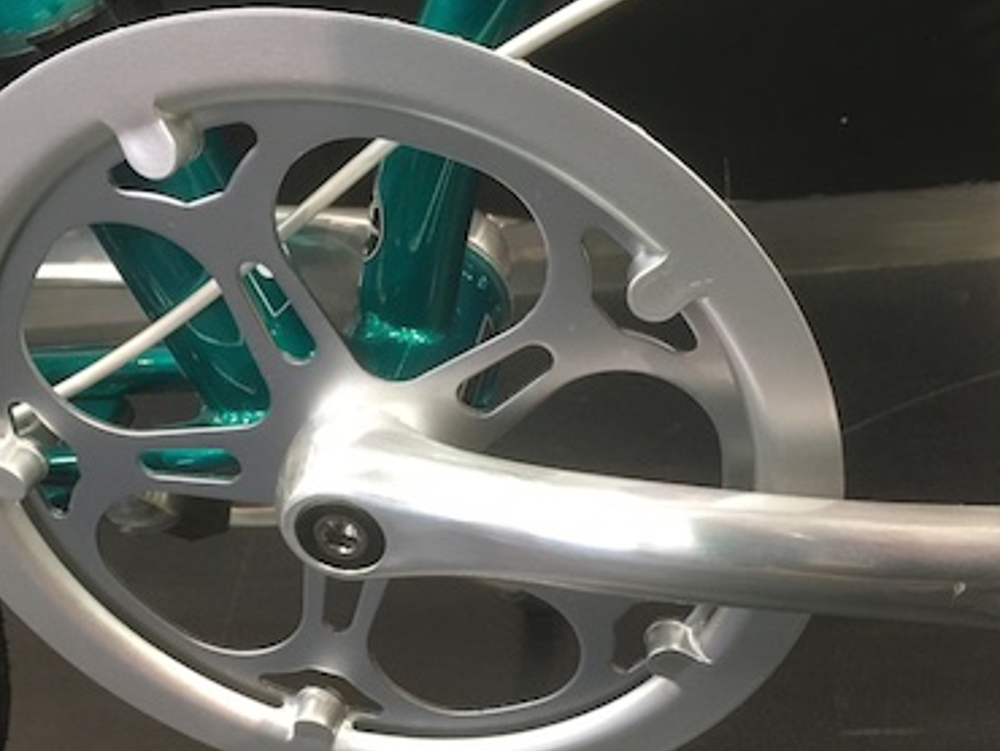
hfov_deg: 40.4
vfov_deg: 30.6
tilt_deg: -47.3
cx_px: 541
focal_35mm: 47
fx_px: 1359
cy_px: 527
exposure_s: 1/30
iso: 160
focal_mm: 4.15
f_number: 2.2
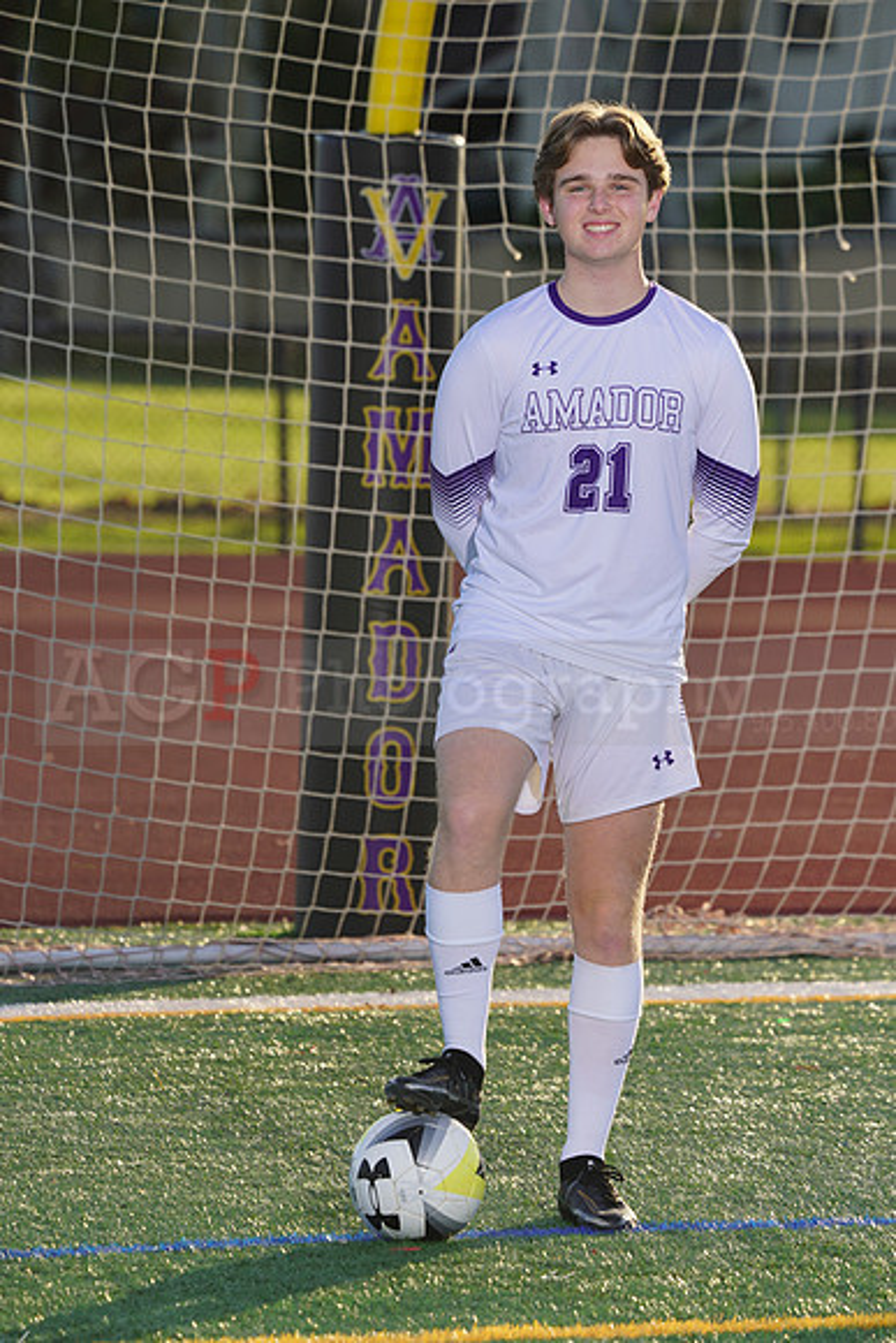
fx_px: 10745
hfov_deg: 4.8
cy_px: 672
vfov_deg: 7.2
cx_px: 448
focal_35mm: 288
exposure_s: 1/200
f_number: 8
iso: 100
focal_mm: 288
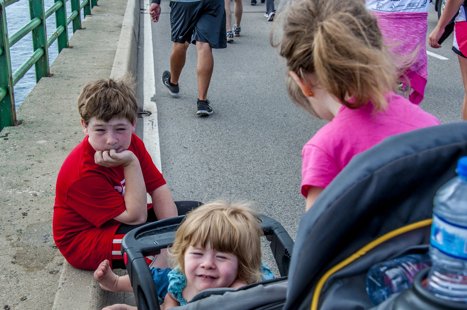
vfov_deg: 25.5
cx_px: 218
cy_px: 167
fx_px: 687
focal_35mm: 53
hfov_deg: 37.5
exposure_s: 1/200
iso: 100
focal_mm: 32
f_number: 9
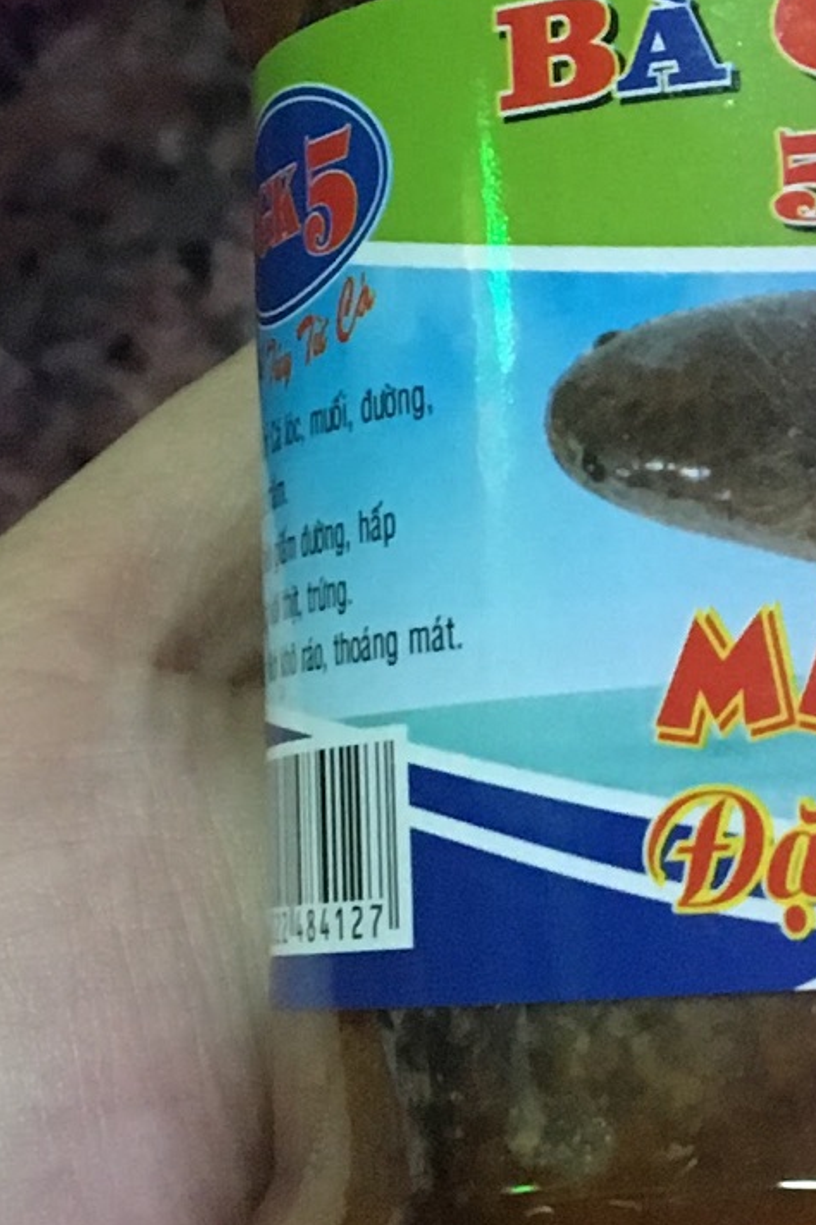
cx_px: 1045
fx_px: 3845
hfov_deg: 11.8
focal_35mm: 113
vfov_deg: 18.1
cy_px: 403
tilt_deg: -59.7
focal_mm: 4.15
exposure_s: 1/17
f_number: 2.2
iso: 250
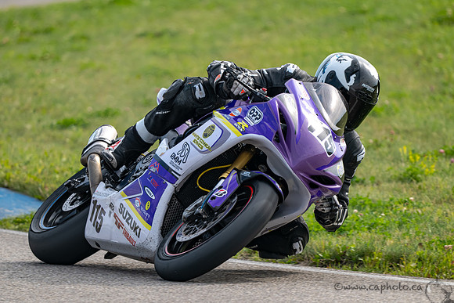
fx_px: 8923
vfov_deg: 1.9
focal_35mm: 707
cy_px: 179
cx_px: 186
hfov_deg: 2.9
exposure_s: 1/1250
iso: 400
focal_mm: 600
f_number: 6.3
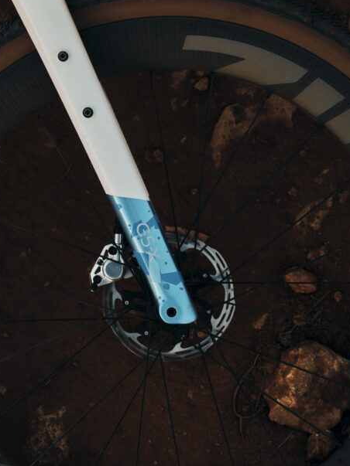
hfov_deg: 20.1
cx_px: 146
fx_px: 984
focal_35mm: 73
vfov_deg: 26.6
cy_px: 275
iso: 2000
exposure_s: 1/250
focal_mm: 70
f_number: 7.1
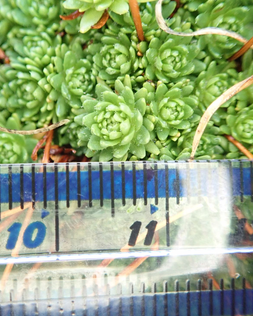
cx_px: 106
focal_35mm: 40
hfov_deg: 37.2
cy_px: 155
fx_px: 374
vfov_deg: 45.8
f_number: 2.3
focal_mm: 5.5
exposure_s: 1/50
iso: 800
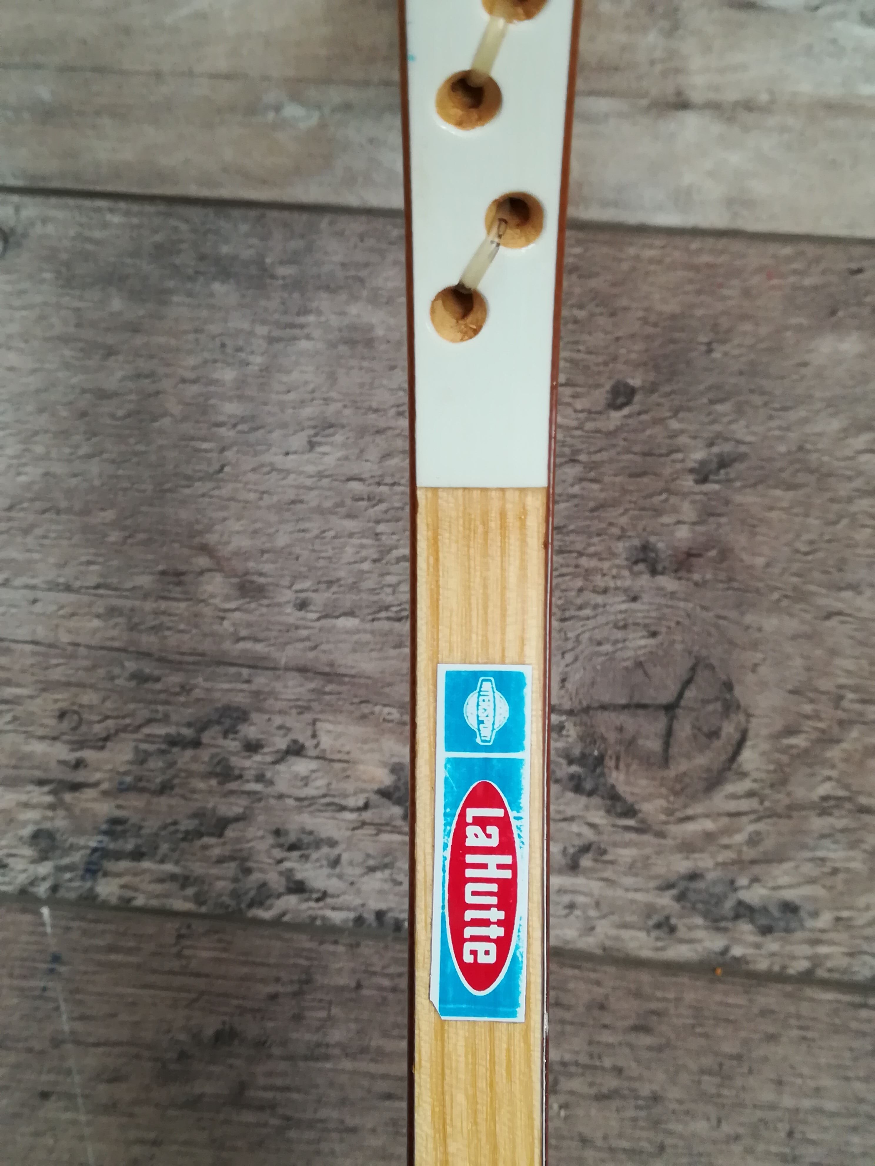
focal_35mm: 36
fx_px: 1213
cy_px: 583
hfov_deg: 39.7
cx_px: 438
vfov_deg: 51.4
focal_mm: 3.83
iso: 125
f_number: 2.2
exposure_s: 1/33.3
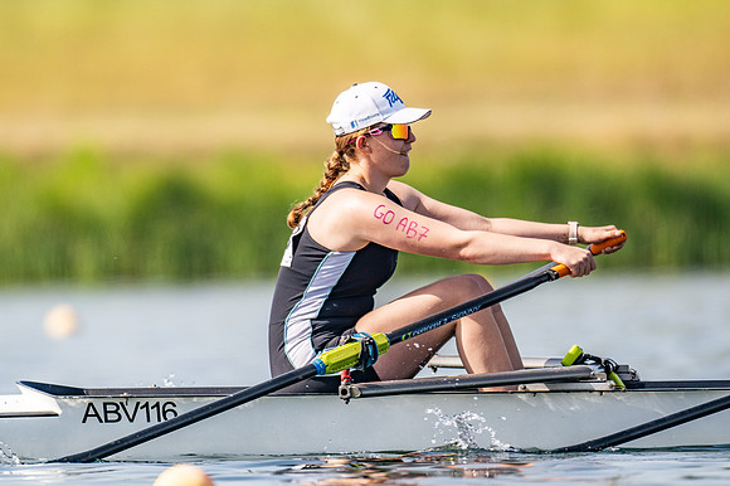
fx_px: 18239
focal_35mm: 900
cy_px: 243
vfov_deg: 1.5
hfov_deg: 2.3
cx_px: 365
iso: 180
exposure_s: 1/2500
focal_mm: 600
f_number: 4
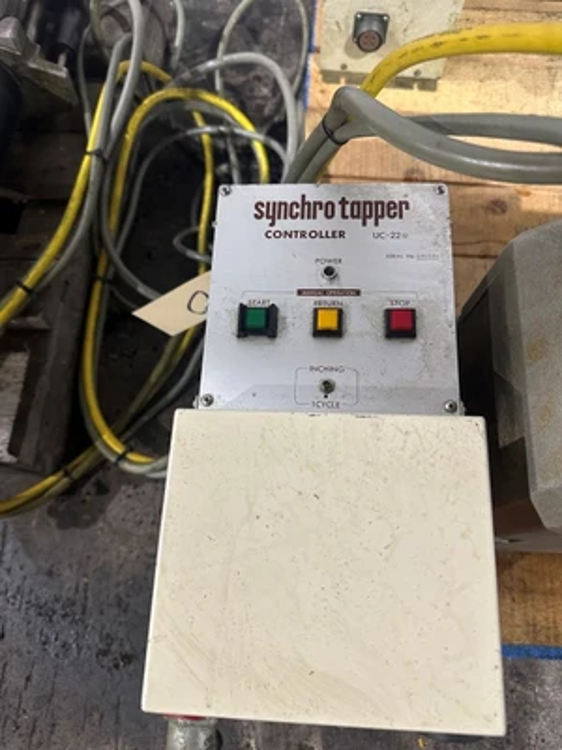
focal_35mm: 24
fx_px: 520
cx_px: 281
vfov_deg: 71.6
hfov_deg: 56.8
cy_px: 375
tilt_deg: -69.3
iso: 320
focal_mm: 6.86
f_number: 1.78
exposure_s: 1/60
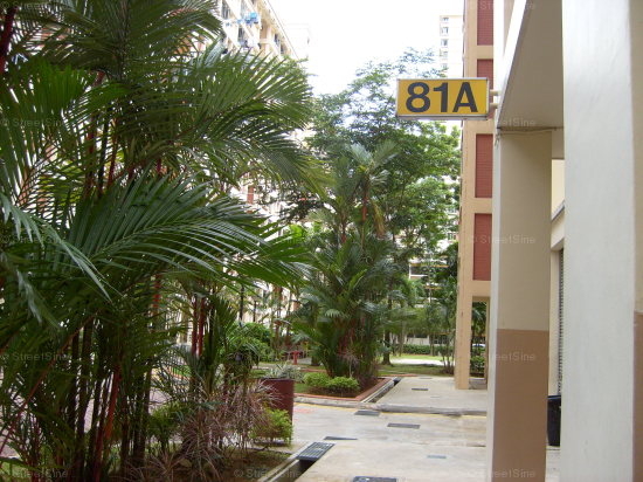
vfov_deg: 40.7
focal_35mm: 35
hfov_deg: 52.6
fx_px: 650
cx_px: 322
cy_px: 241
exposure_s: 1/250
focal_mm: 5.8
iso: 80
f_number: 2.8
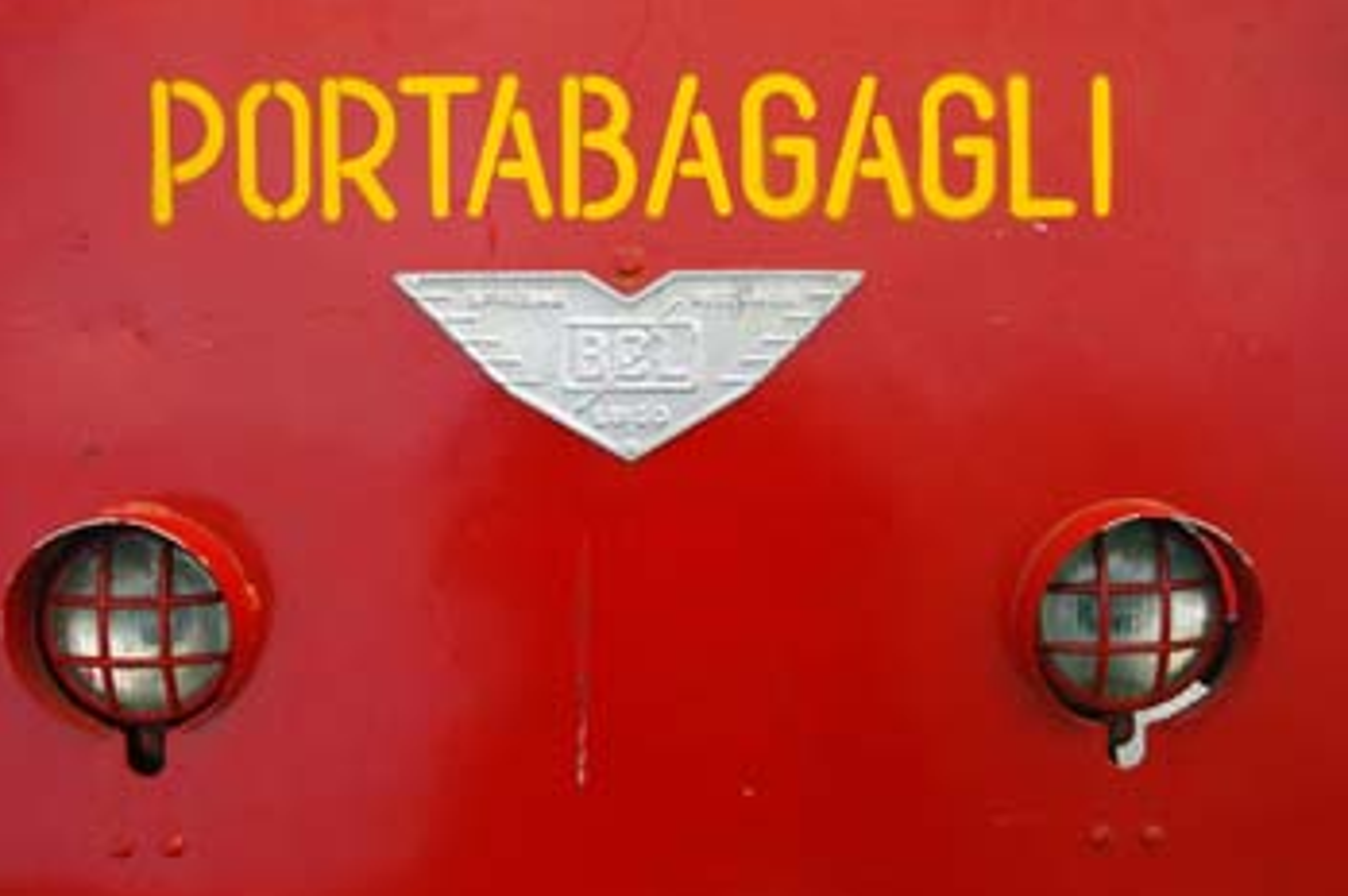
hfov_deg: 48.9
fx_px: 1480
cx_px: 645
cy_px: 506
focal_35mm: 40
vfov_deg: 33.6
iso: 400
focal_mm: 23
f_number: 5.6
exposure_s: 1/4
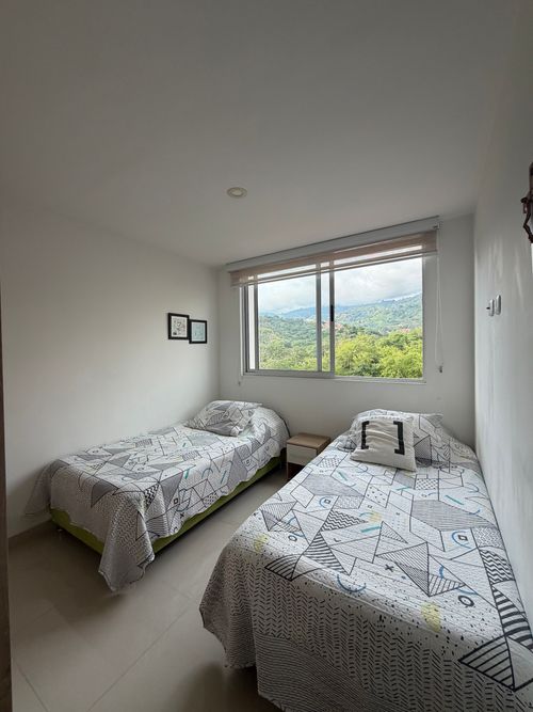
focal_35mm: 14
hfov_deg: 85.7
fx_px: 288
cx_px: 266
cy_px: 356
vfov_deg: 102.1
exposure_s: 1/121
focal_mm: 2.22
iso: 125
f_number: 2.2
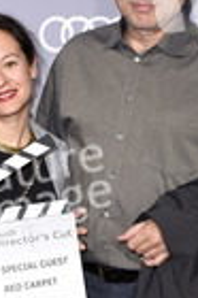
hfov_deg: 13.8
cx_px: 64
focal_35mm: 98
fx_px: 814
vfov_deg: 20.1
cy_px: 302
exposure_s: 1/160
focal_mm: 23
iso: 250
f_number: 6.3
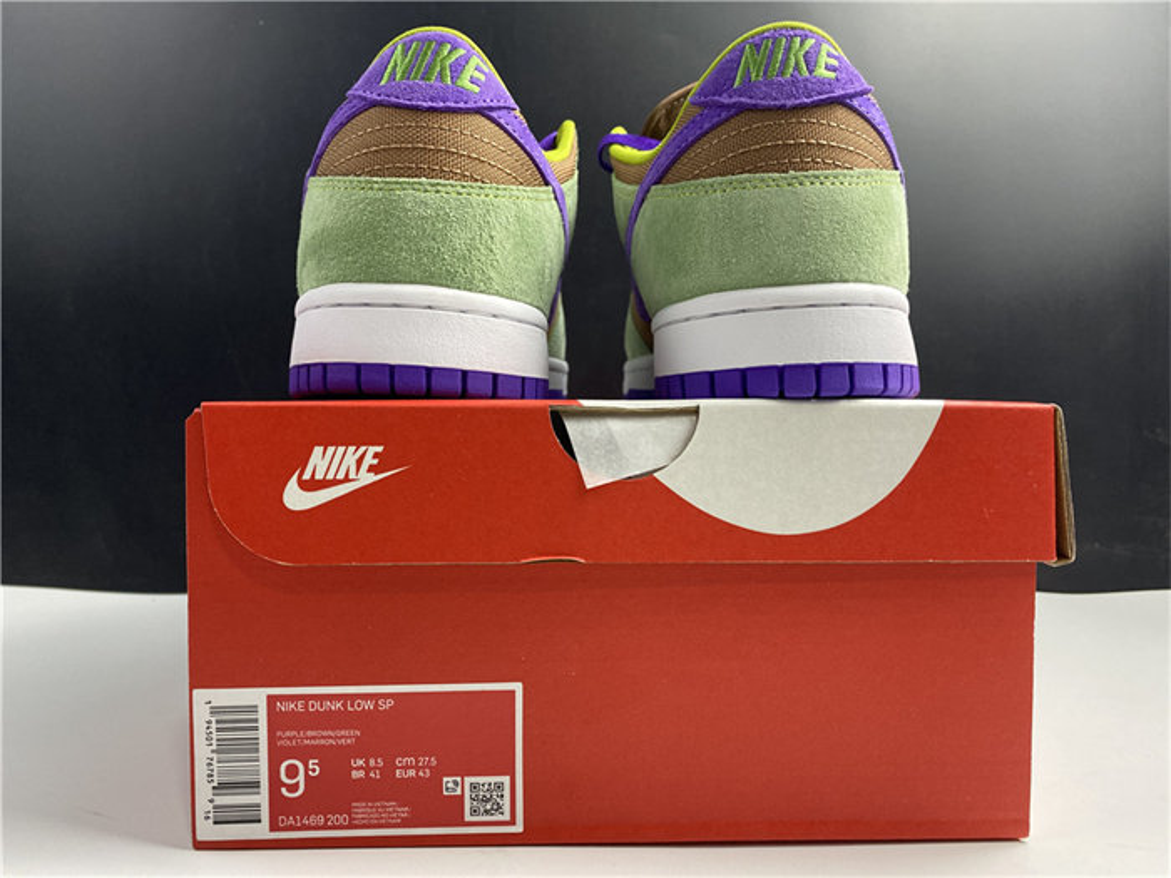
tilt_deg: +1.7
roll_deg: -0.4
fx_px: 880
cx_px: 586
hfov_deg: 67.3
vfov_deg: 53.1
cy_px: 439
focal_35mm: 26
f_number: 1.8
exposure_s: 1/115
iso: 125
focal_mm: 4.25
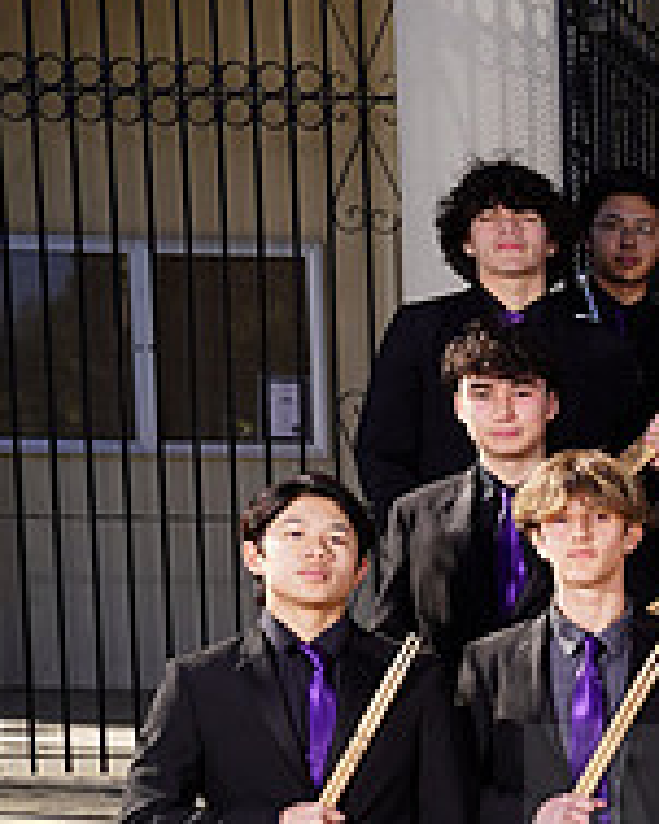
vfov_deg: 19.1
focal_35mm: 98
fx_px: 2391
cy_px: 783
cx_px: 1257
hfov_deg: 13.7
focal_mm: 34
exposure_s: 1/250
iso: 100
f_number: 8
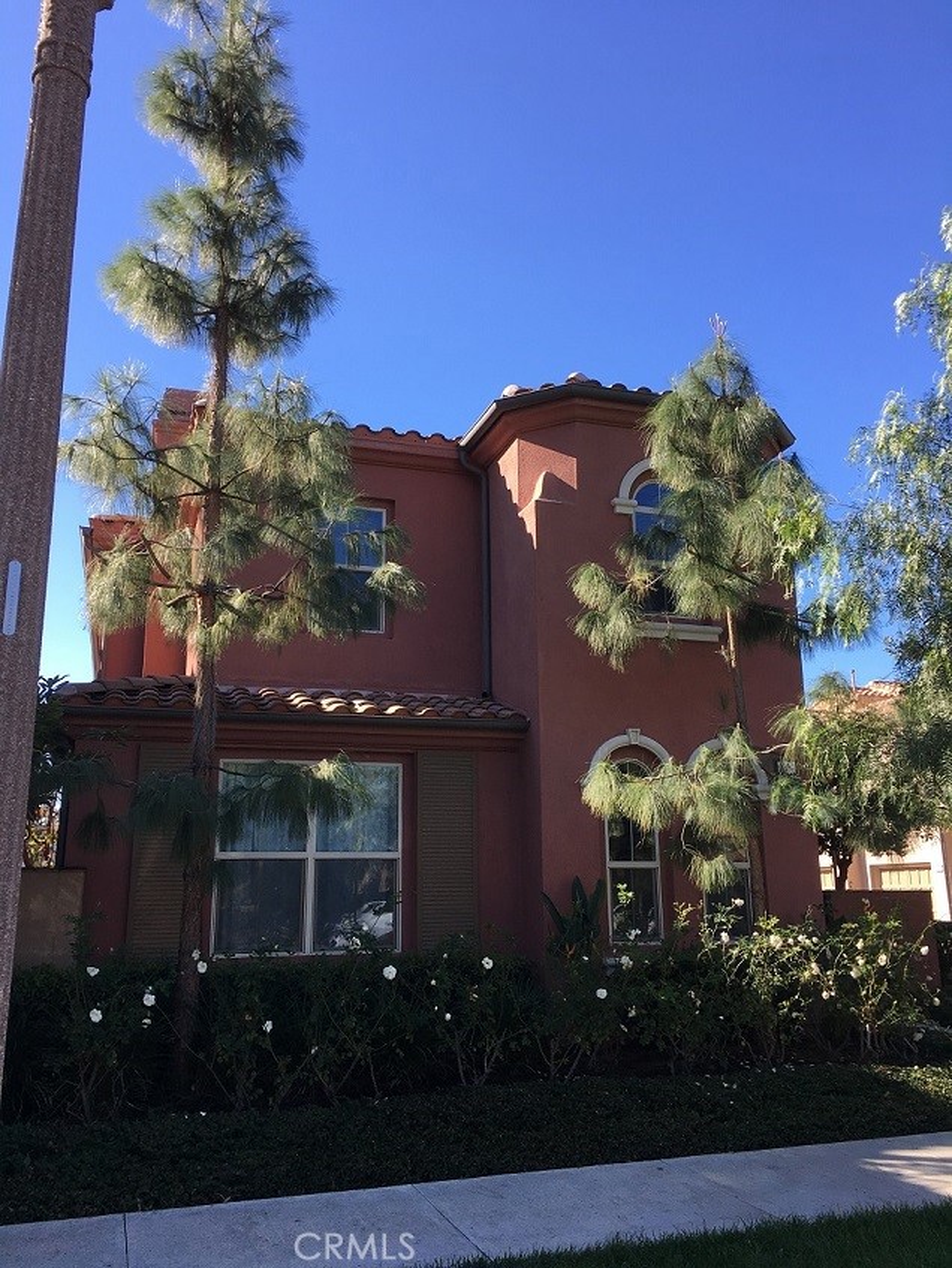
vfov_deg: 61.6
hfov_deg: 48.3
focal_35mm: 29
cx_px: 476
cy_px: 634
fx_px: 1063
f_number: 2.2
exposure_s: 1/509
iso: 25
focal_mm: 4.15
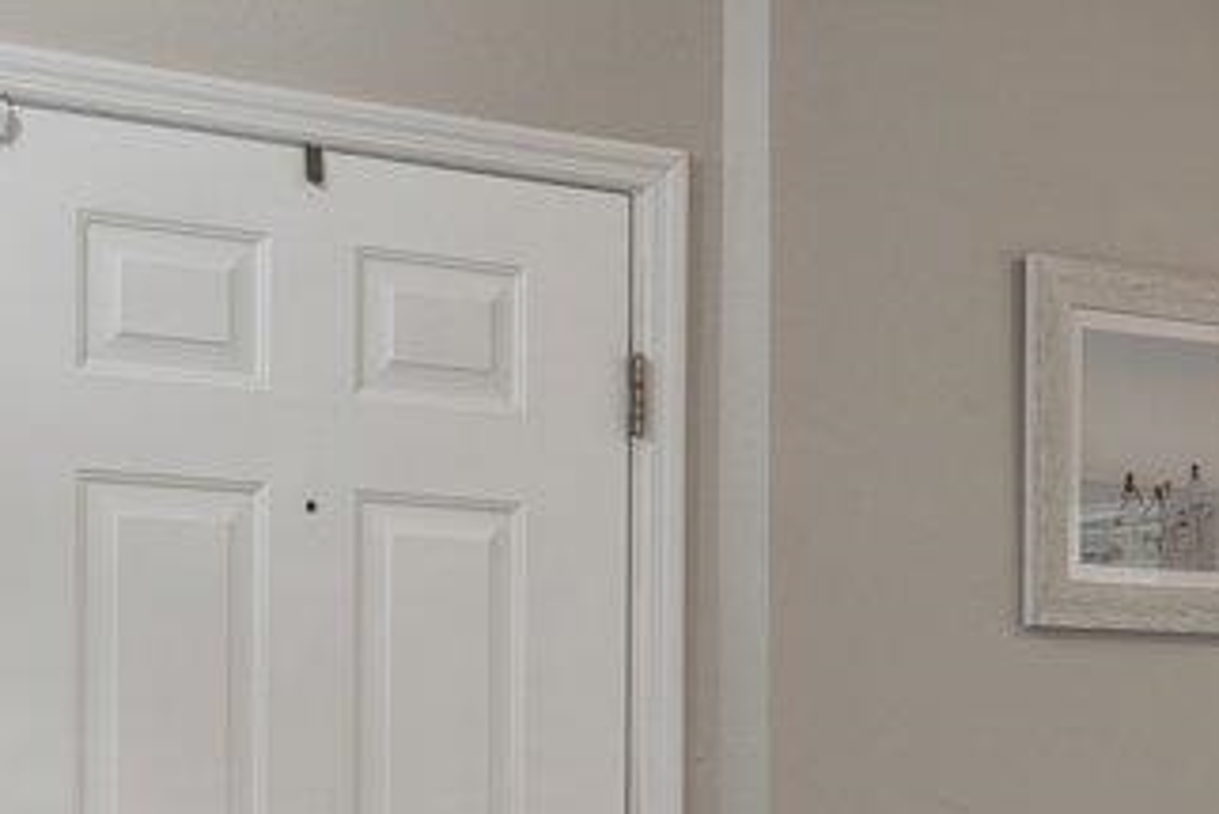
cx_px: 1545
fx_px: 3658
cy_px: 797
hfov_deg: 17.8
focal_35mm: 108
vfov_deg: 12.6
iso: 100
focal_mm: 17
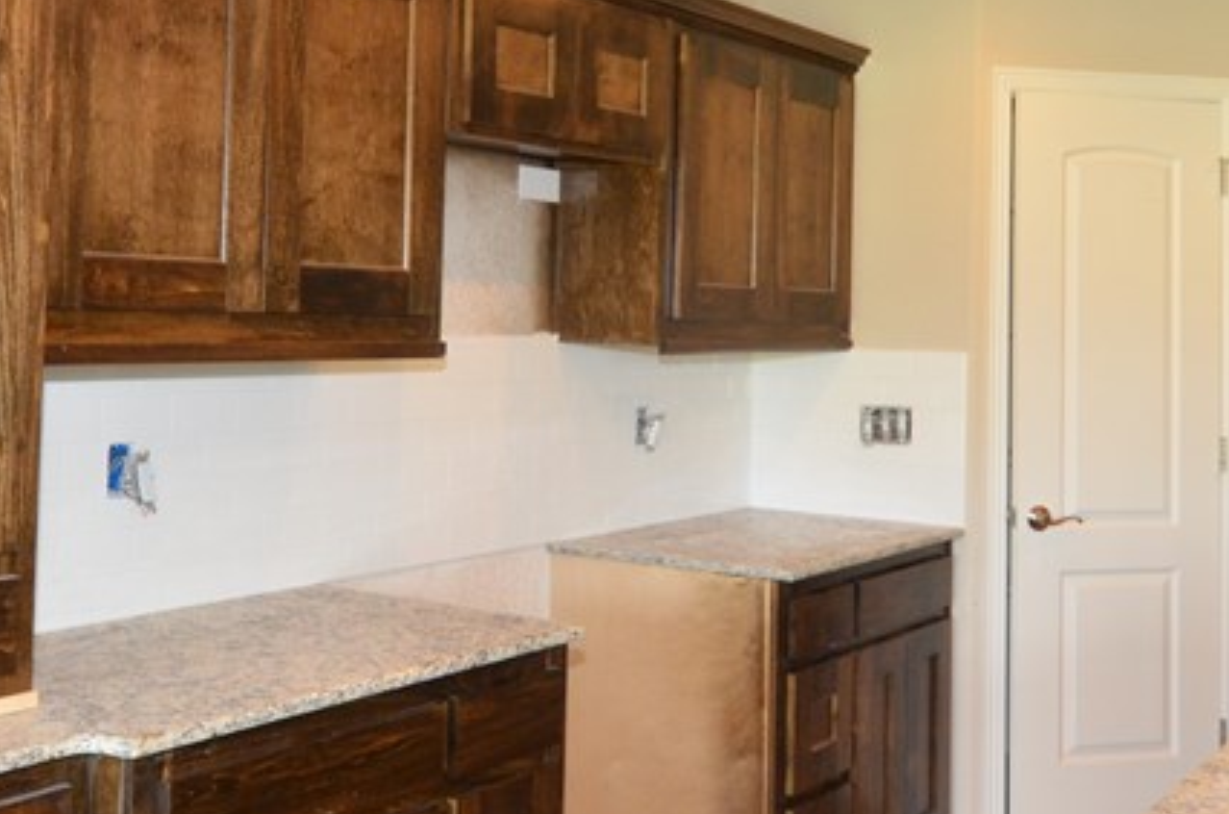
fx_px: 1567
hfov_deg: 42.8
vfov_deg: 28.8
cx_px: 633
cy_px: 238
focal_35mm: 46
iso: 560
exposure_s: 1/60
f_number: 4
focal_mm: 12
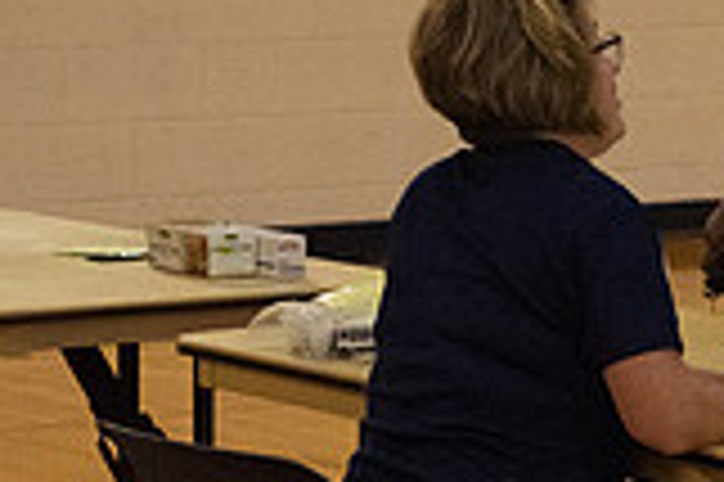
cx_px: 1084
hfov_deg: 7.5
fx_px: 5444
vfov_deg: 5.1
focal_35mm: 271
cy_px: 92
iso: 6400
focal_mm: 75
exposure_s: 1/400
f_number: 5
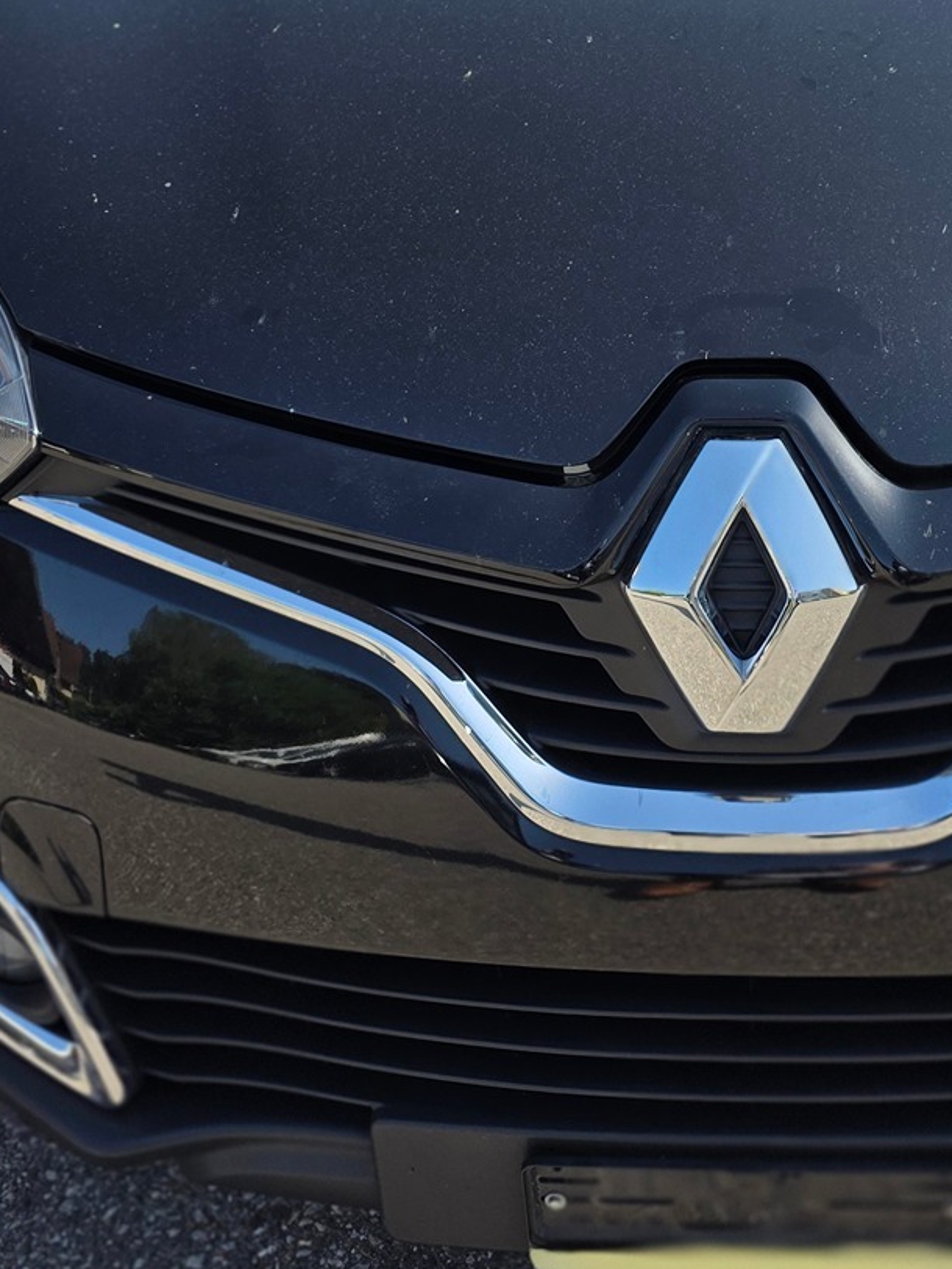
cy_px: 212
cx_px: 741
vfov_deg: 32.6
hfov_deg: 25.3
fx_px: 2090
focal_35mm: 57
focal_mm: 6.3
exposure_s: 1/2805
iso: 80
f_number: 1.7
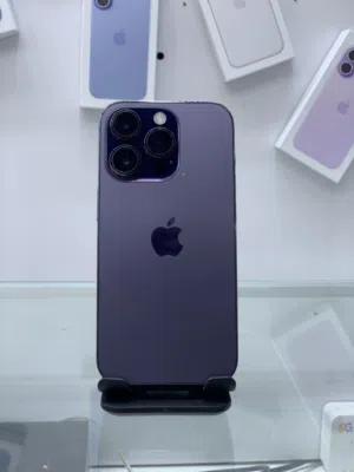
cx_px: 177
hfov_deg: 28.0
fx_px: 709
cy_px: 236
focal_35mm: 52
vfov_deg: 36.8
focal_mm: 6
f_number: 2.4
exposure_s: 1/100
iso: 40
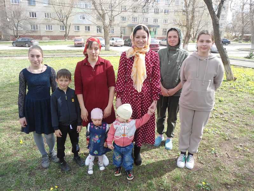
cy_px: 96
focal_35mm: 26
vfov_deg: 53.1
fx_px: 191
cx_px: 127
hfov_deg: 67.3
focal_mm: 4.7
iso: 80
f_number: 2.8
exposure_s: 1/320
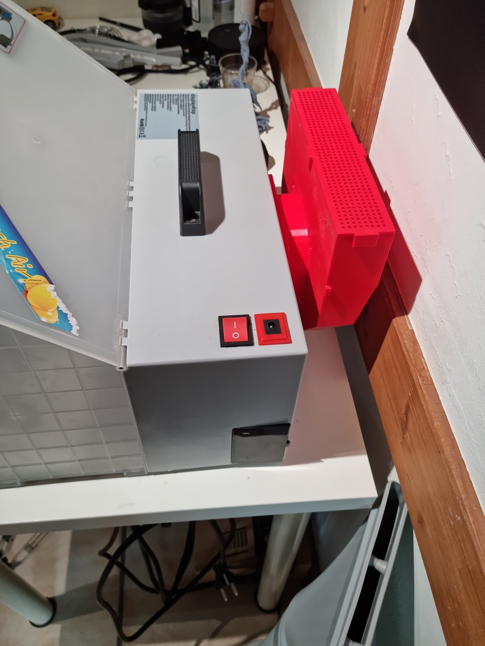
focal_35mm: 27
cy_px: 323
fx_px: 504
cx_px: 242
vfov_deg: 65.3
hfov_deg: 51.4
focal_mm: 5.9
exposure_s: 1/50
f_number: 2
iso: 200
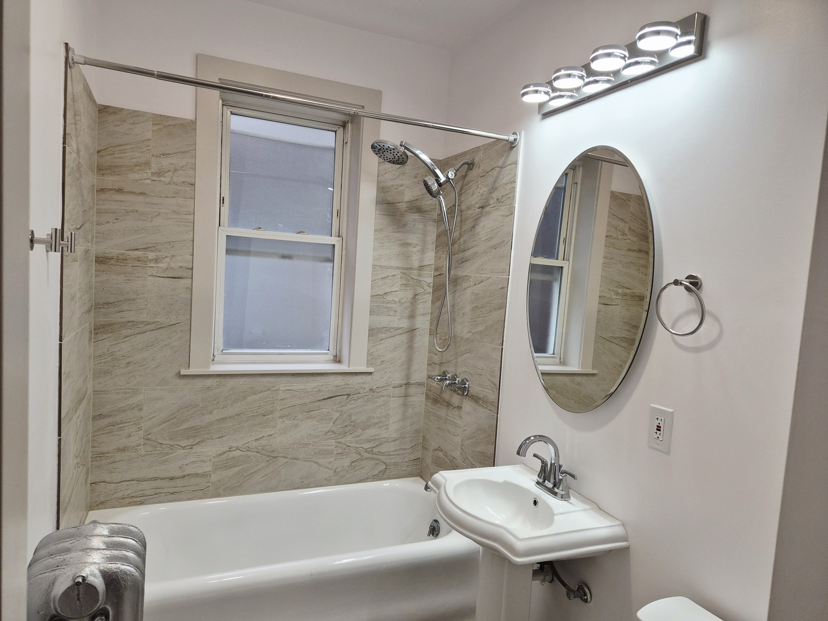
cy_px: 310
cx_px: 414
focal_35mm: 23
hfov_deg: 73.9
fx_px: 550
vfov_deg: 58.9
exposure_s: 1/120
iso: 50
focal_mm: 5.4
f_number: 1.8
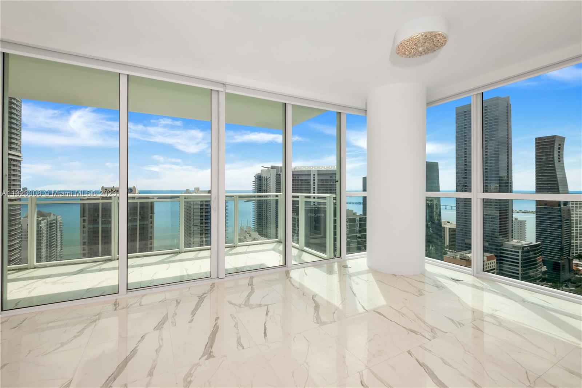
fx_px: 242
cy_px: 194
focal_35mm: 15
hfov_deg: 100.4
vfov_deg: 77.3
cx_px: 291
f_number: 8
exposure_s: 1/2000
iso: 800
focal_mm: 10
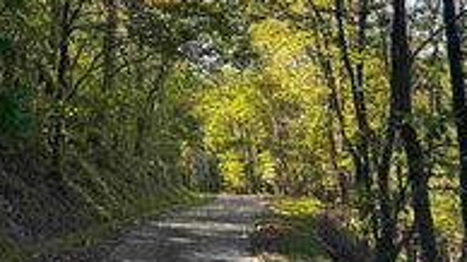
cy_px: -25
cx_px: -31
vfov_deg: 16.1
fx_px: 904
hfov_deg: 26.9
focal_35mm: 73
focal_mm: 5.7
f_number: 1.5
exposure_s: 1/121
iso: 40
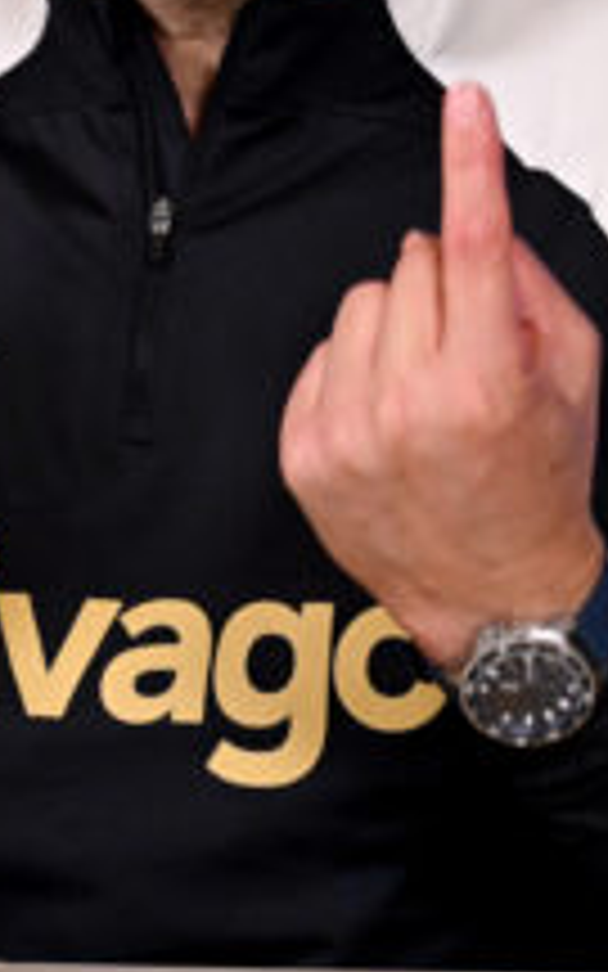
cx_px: 257
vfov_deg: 3.4
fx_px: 16437
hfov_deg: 2.1
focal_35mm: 620
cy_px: 54
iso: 2000
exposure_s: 1/320
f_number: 4
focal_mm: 175
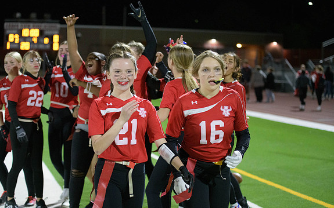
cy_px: 112
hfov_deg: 28.6
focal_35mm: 72
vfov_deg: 18.1
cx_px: 168
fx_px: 655
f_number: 2.8
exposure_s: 1/640
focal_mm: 70
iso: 9000
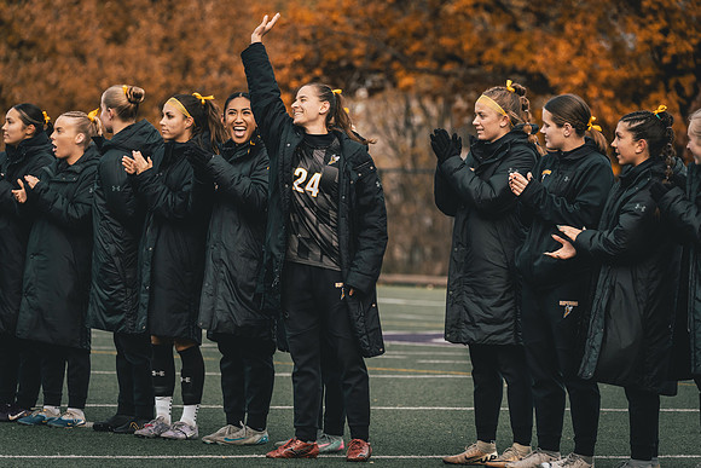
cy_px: 234
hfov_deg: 8.0
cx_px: 351
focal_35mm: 257
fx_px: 5015
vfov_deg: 5.3
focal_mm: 250
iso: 800
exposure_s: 1/1000
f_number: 6.3
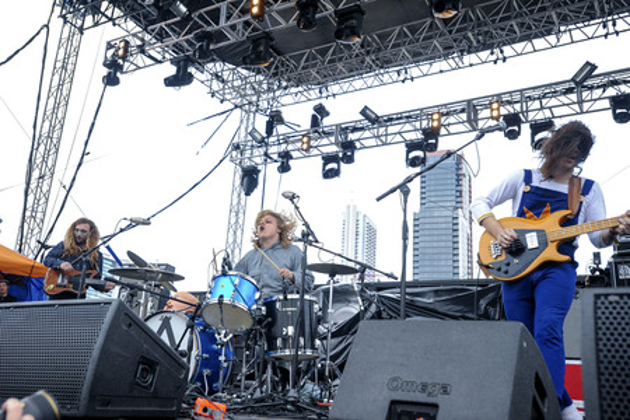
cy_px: 210
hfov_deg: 54.4
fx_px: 612
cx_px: 315
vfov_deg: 37.9
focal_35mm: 35
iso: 1250
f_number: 3.5
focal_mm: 35
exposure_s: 1/250
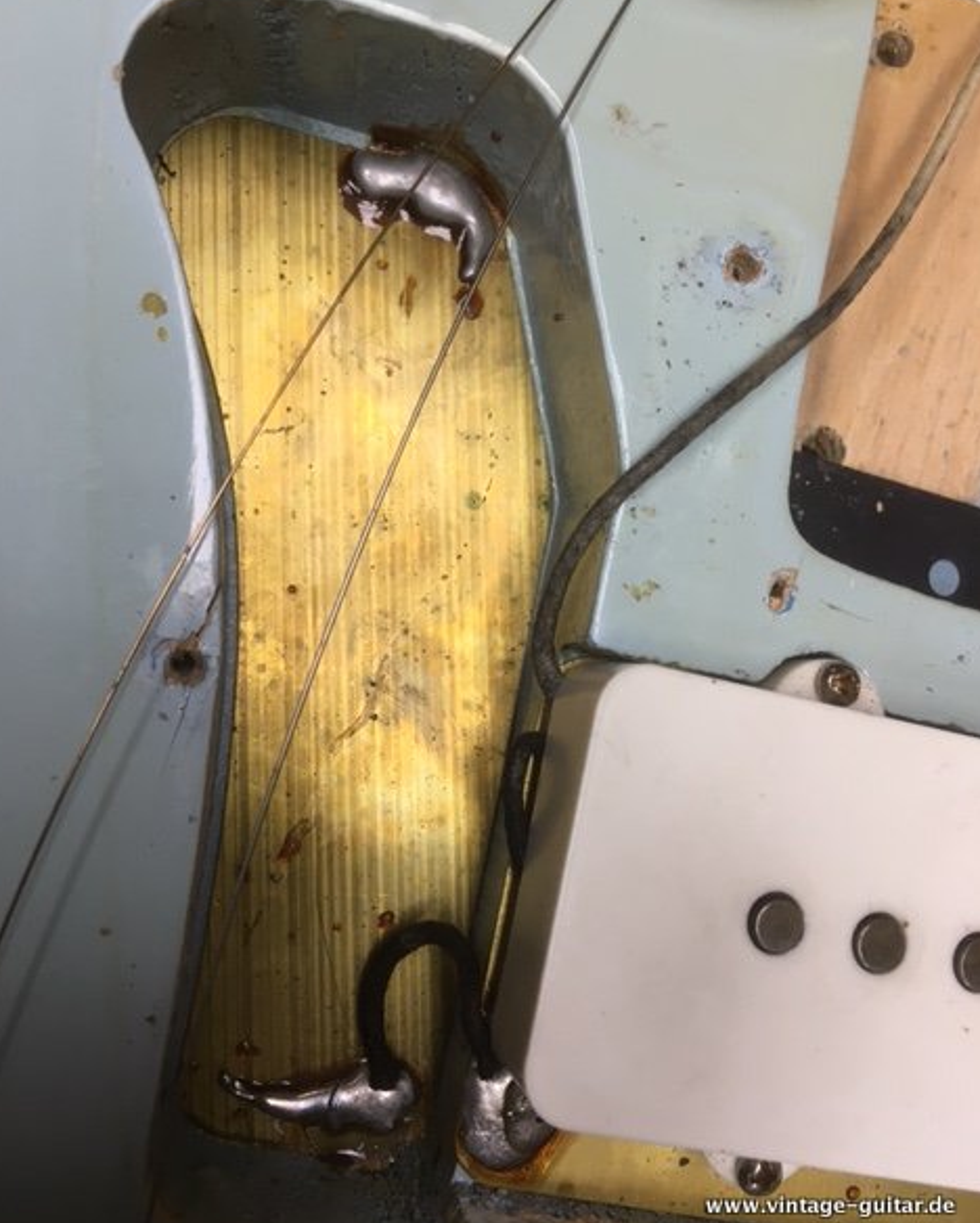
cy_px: 576
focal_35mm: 31
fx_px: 1123
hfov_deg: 47.2
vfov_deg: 57.1
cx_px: 488
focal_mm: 4.15
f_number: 2.2
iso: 25
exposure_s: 1/33
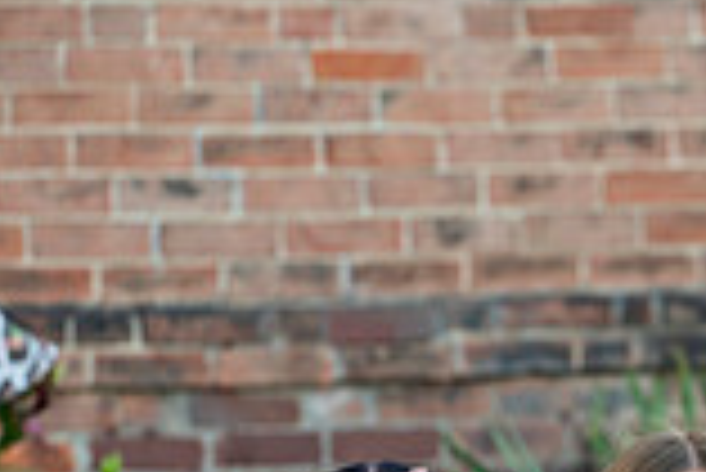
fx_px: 9069
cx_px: 1003
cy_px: 762
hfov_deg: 4.4
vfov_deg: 3.0
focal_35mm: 462
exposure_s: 1/125
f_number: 4
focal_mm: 125
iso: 200
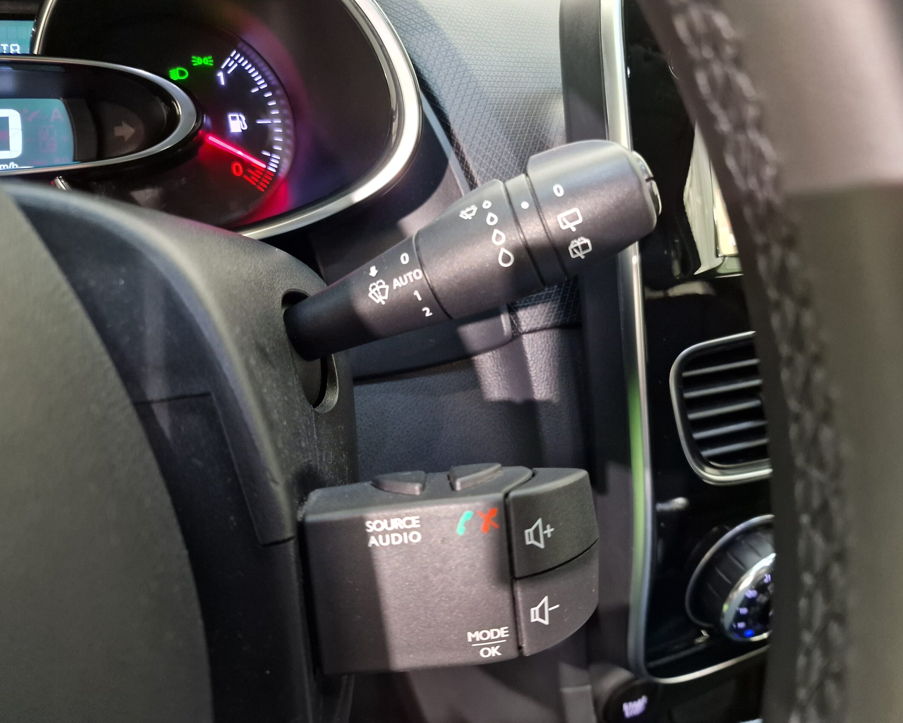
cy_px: 362
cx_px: 456
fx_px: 641
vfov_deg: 58.8
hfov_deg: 70.3
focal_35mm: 24
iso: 400
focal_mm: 6.4
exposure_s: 1/17
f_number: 1.8
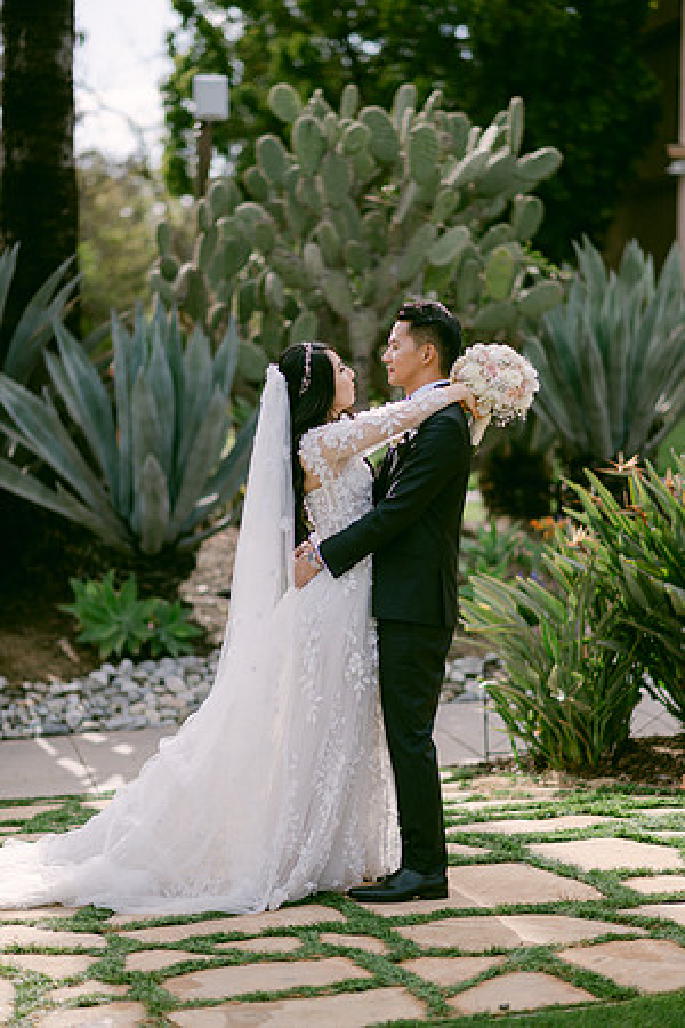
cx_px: 342
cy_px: 514
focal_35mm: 85
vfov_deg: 23.9
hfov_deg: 16.1
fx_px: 2426
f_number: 2
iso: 100
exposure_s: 1/2500
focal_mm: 85
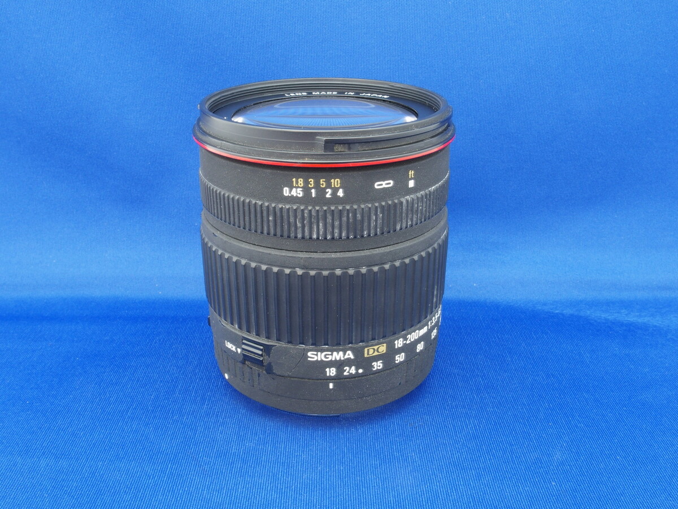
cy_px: 254
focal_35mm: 35
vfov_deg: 40.7
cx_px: 339
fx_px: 686
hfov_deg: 52.6
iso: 100
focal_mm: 7.4
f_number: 8
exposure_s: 3.2
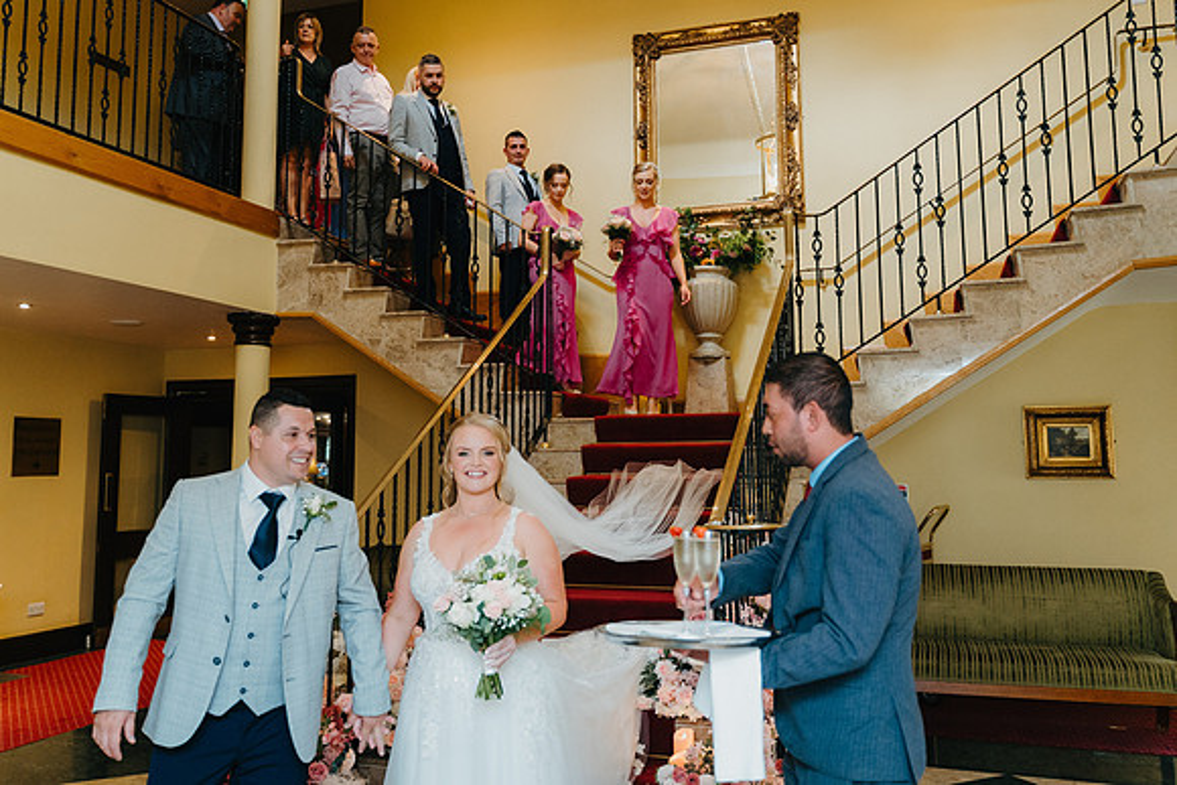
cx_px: 567
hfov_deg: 60.3
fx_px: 1013
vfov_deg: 42.3
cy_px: 351
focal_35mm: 31
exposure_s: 1/160
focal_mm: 28
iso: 1250
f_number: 2.8
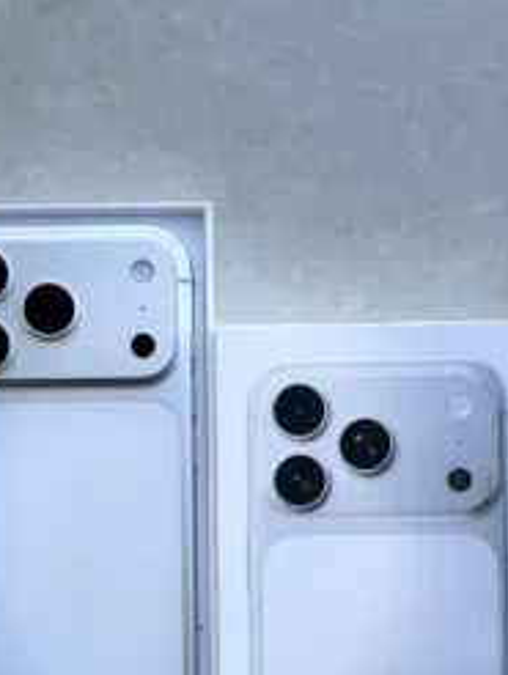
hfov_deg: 18.9
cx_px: 198
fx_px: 1524
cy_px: 524
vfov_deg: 24.7
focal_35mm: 78
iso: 64
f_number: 1.78
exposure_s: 1/557
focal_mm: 6.76
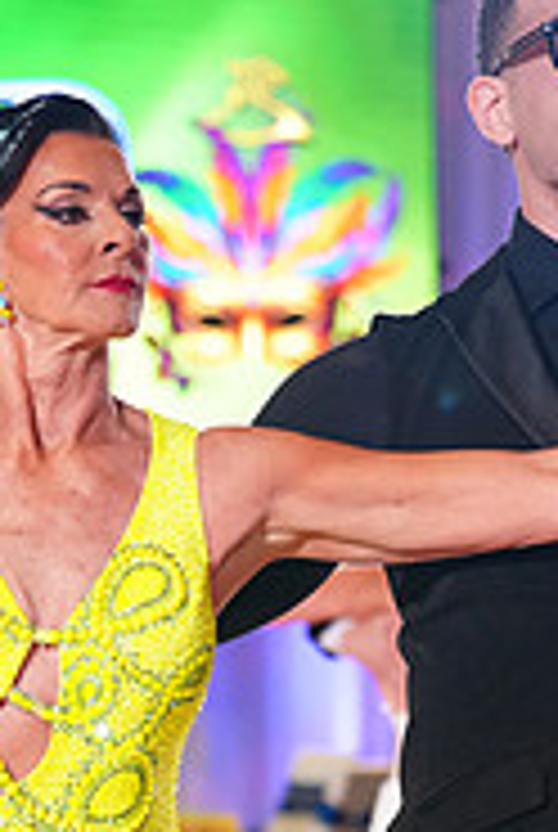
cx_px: 250
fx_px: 5072
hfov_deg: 6.3
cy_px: 1106
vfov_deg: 9.2
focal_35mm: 219
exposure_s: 1/640
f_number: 2.8
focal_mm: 70
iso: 2500
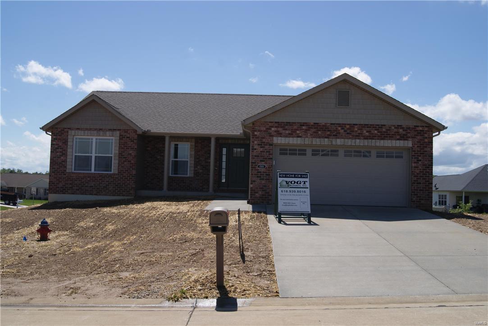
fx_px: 488
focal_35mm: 36
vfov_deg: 36.9
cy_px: 163
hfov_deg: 53.1
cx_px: 244
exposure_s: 1/250
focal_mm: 24
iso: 100
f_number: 10
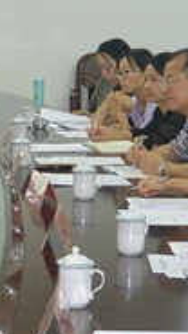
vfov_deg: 17.0
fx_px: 1117
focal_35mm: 126
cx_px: -137
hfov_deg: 9.2
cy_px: 159
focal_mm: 14
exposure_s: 1/60
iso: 500
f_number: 4
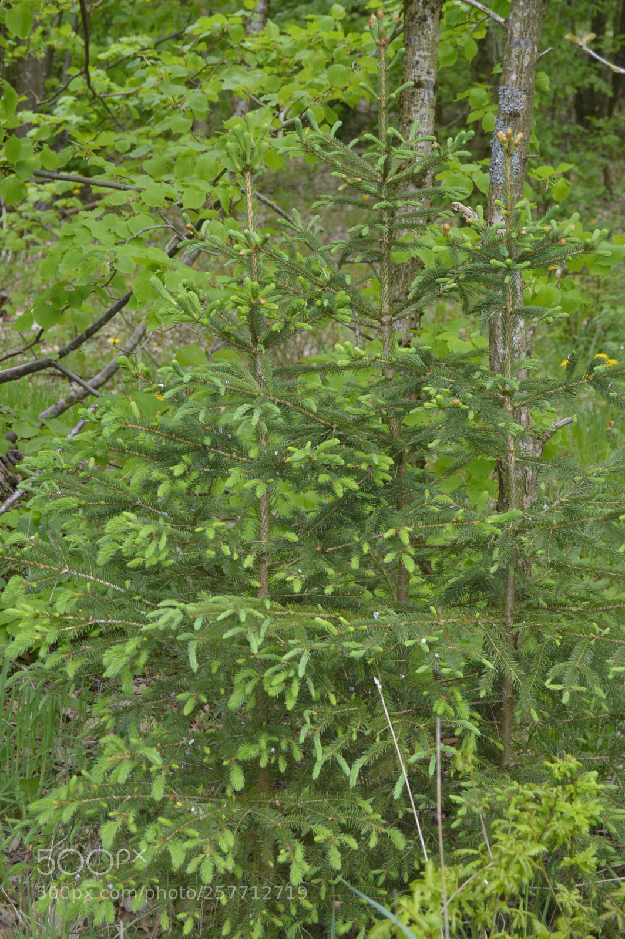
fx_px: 2152
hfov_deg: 16.5
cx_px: 312
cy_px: 470
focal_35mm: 82
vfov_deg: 24.6
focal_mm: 55
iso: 220
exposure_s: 1/125
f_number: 5.6
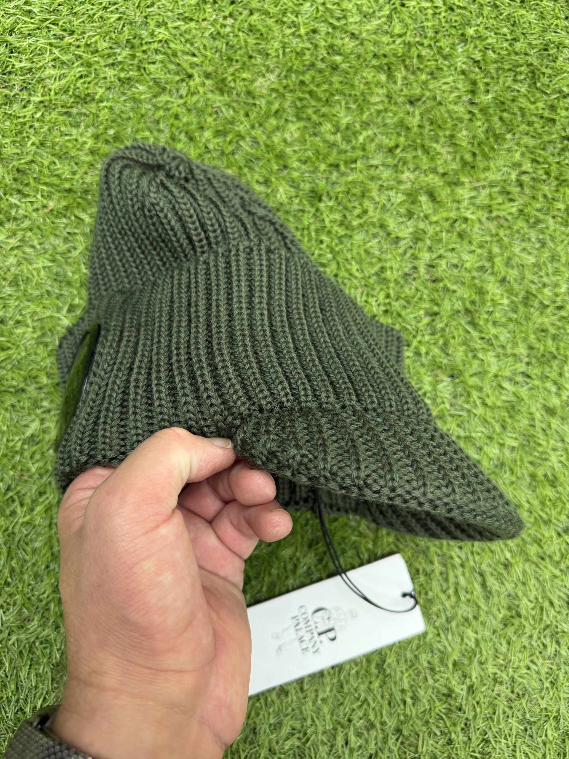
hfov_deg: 56.8
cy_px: 380
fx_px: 526
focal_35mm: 24
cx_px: 284
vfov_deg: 71.6
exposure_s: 1/50
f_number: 1.78
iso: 125
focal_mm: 6.76
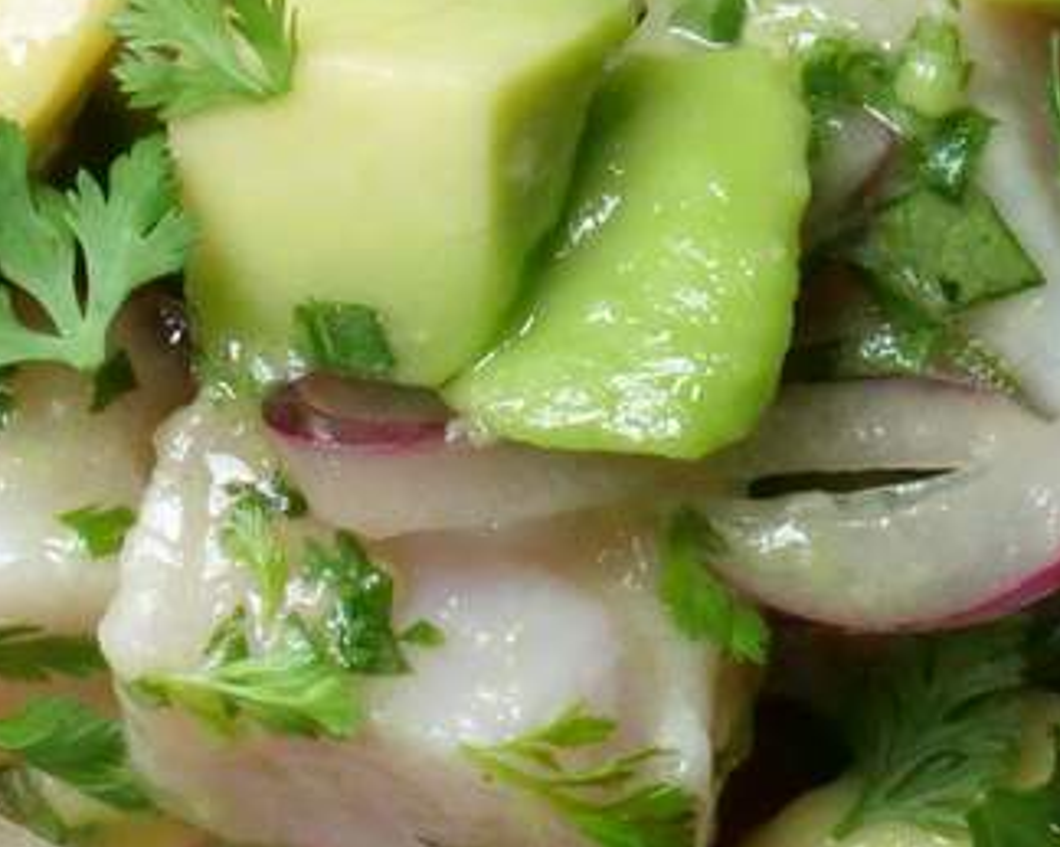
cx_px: 209
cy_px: 150
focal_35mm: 304
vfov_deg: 5.1
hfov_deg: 6.4
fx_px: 9534
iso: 3200
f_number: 14
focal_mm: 42
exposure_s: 1/80
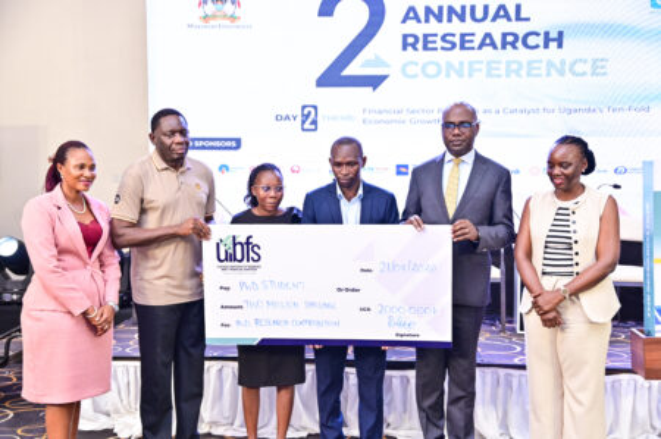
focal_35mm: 52
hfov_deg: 38.2
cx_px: 330
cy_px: 220
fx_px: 954
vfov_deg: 25.9
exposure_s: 1/200
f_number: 4.5
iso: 1000
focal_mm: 52
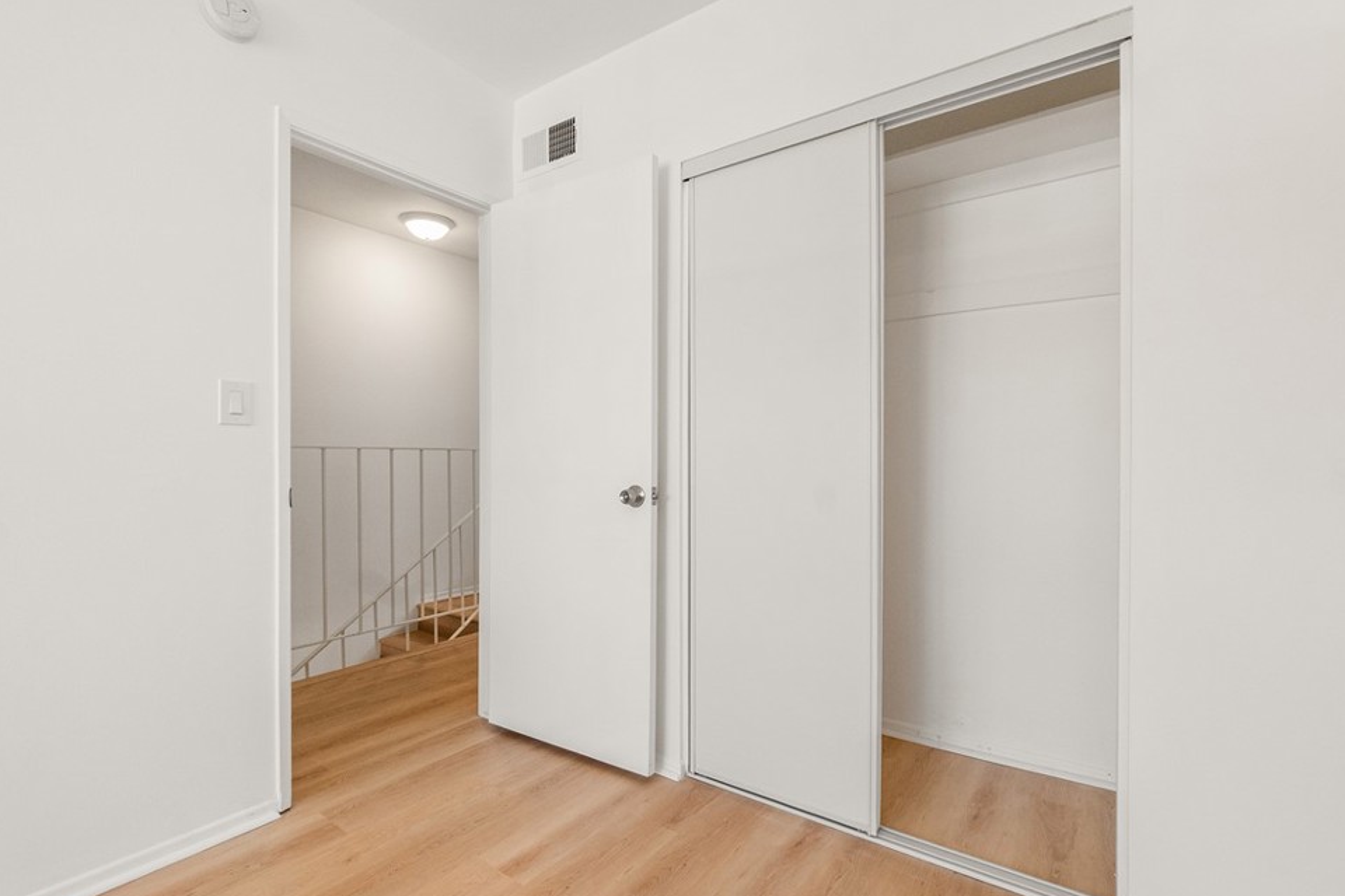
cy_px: 466
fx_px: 598
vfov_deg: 73.7
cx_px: 667
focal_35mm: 16
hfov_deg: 96.7
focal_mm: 10
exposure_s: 1/60
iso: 400
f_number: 8
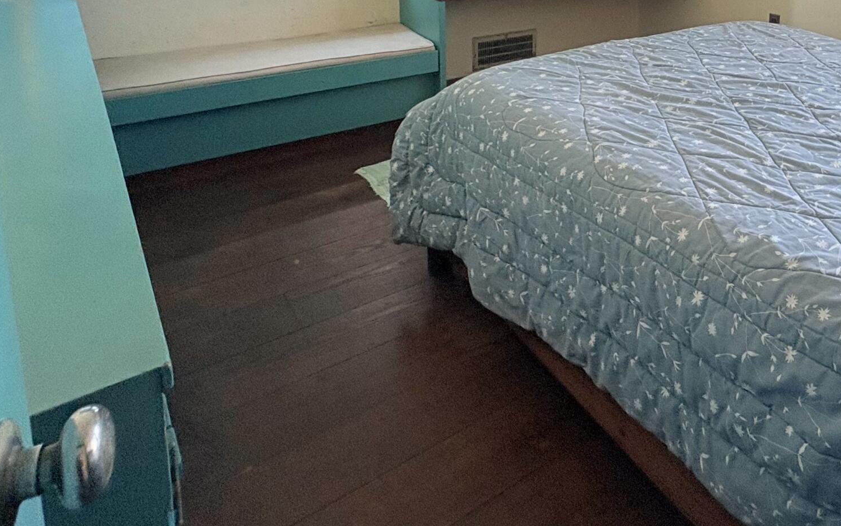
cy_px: -16
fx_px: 687
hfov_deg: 57.8
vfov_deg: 36.9
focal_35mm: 30
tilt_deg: -10.1
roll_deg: -2.5
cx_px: 681
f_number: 2.2
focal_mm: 2.22
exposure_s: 1/99
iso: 200
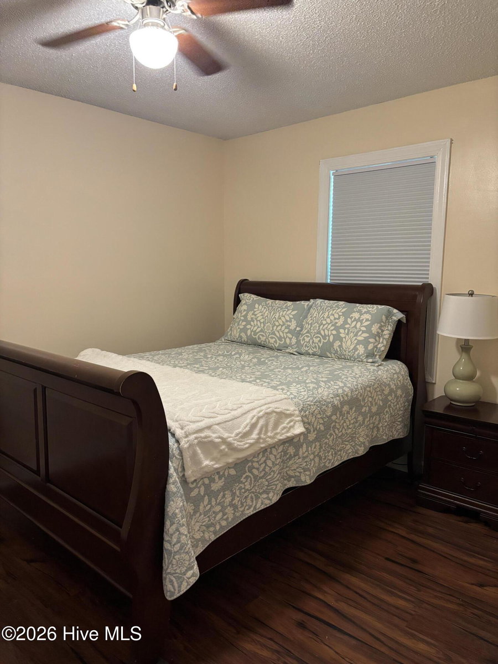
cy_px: 332
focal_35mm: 26
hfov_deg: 53.1
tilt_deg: -7.6
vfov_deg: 67.3
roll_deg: -0.8
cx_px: 249
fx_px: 499
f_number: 1.6
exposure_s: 1/40
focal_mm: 5.96
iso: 400
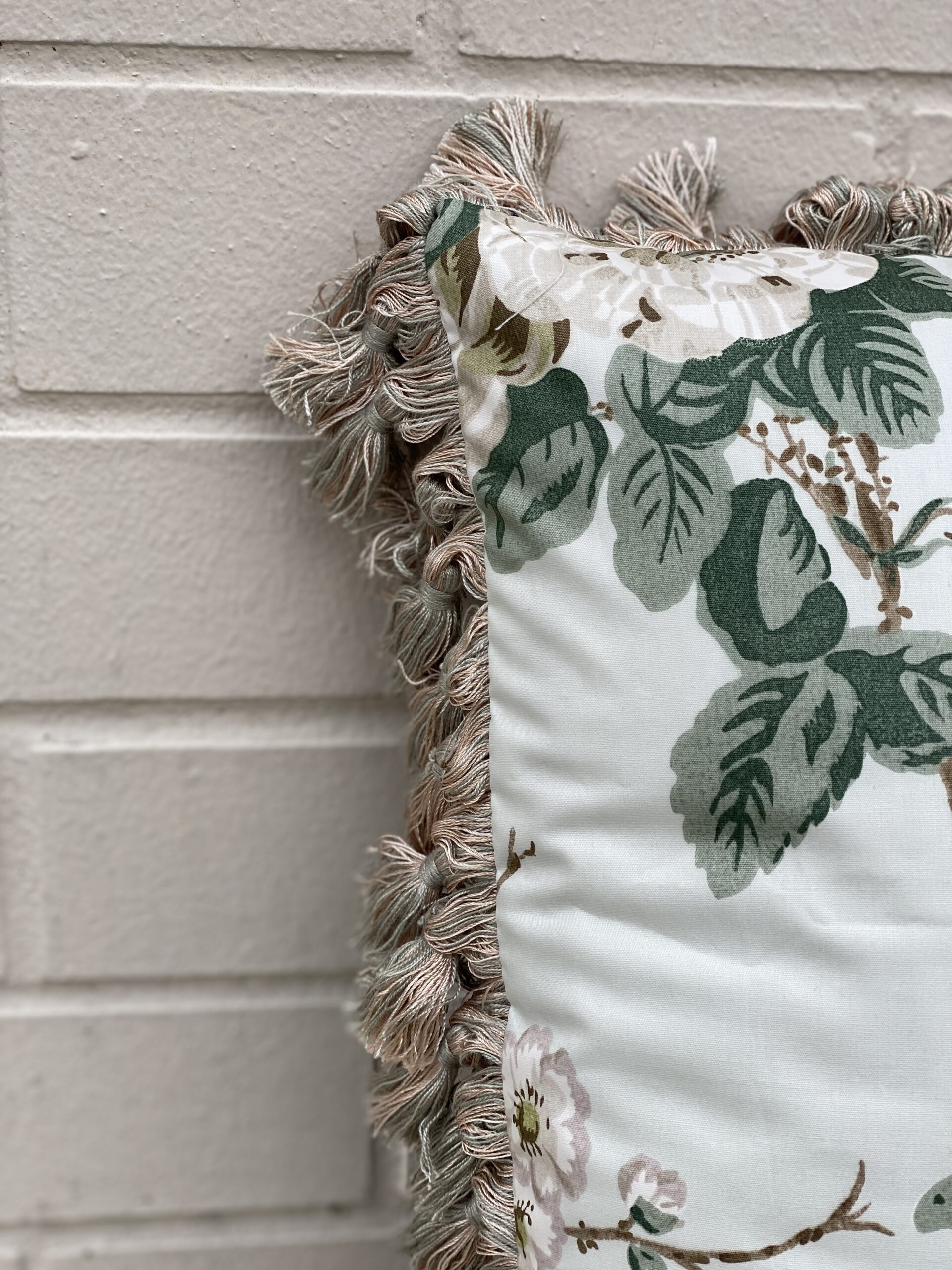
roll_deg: -3.1
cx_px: 476
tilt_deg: -23.6
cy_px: 635
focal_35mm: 52
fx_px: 1907
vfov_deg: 36.8
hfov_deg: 28.0
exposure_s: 1/216
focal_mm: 6
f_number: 2
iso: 20
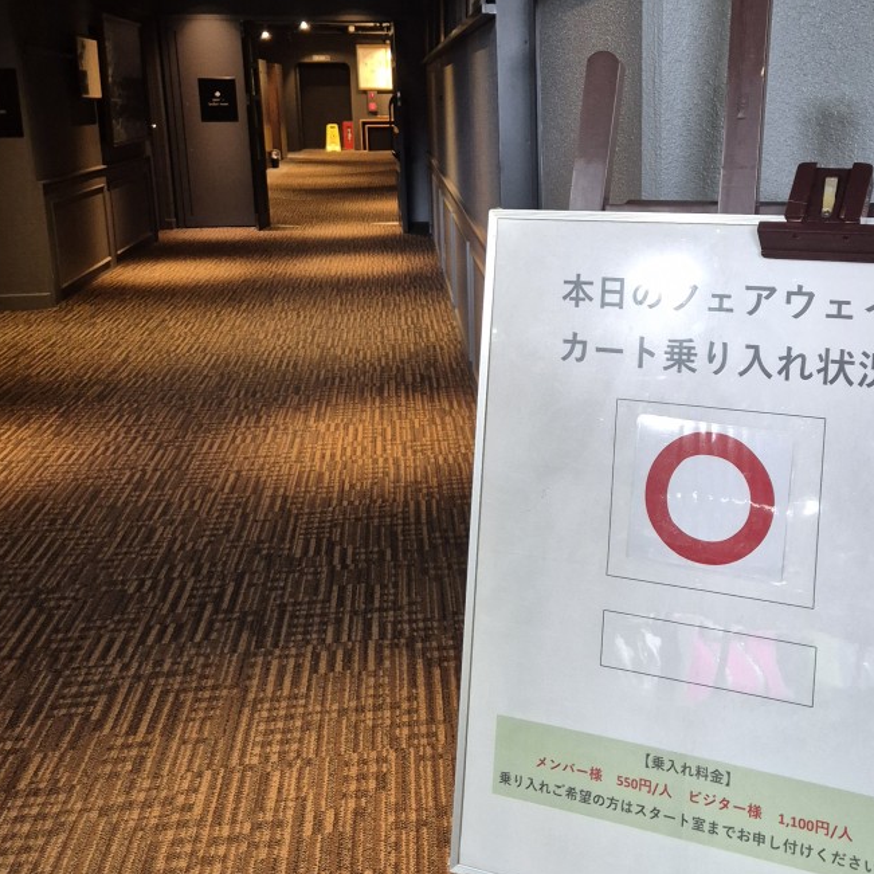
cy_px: 342
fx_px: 1143
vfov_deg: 41.6
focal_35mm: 40
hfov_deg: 41.5
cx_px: 552
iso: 640
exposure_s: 1/120
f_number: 1.8
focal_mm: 5.4
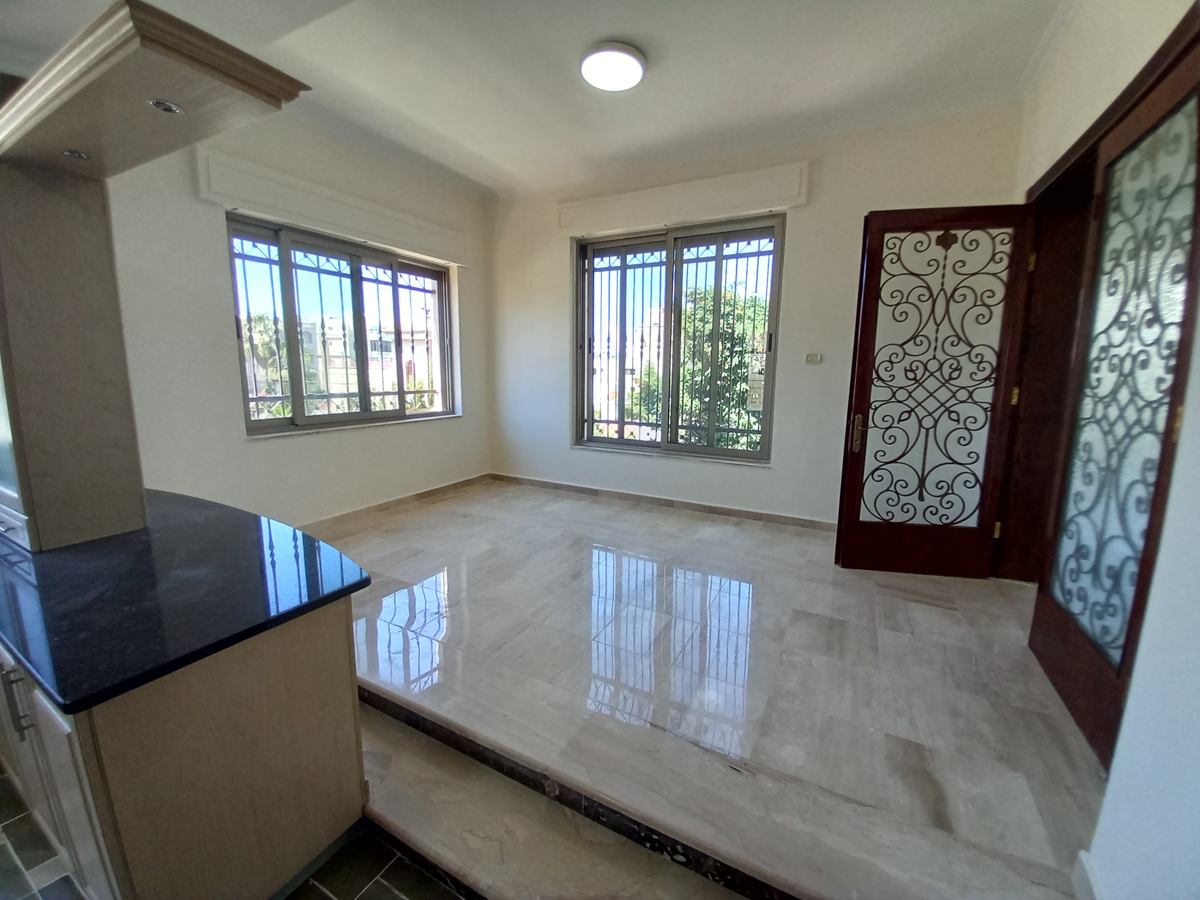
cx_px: 600
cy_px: 450
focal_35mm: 13
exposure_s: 1/100
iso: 64
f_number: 2.2
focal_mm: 1.13
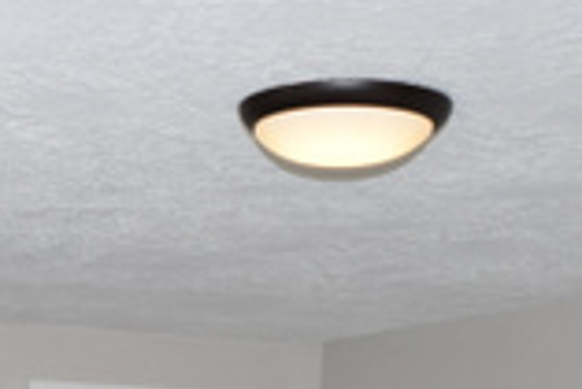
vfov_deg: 11.5
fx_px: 1780
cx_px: -93
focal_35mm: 110
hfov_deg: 17.8
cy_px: 708
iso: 100
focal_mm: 18
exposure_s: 1/160
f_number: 6.3
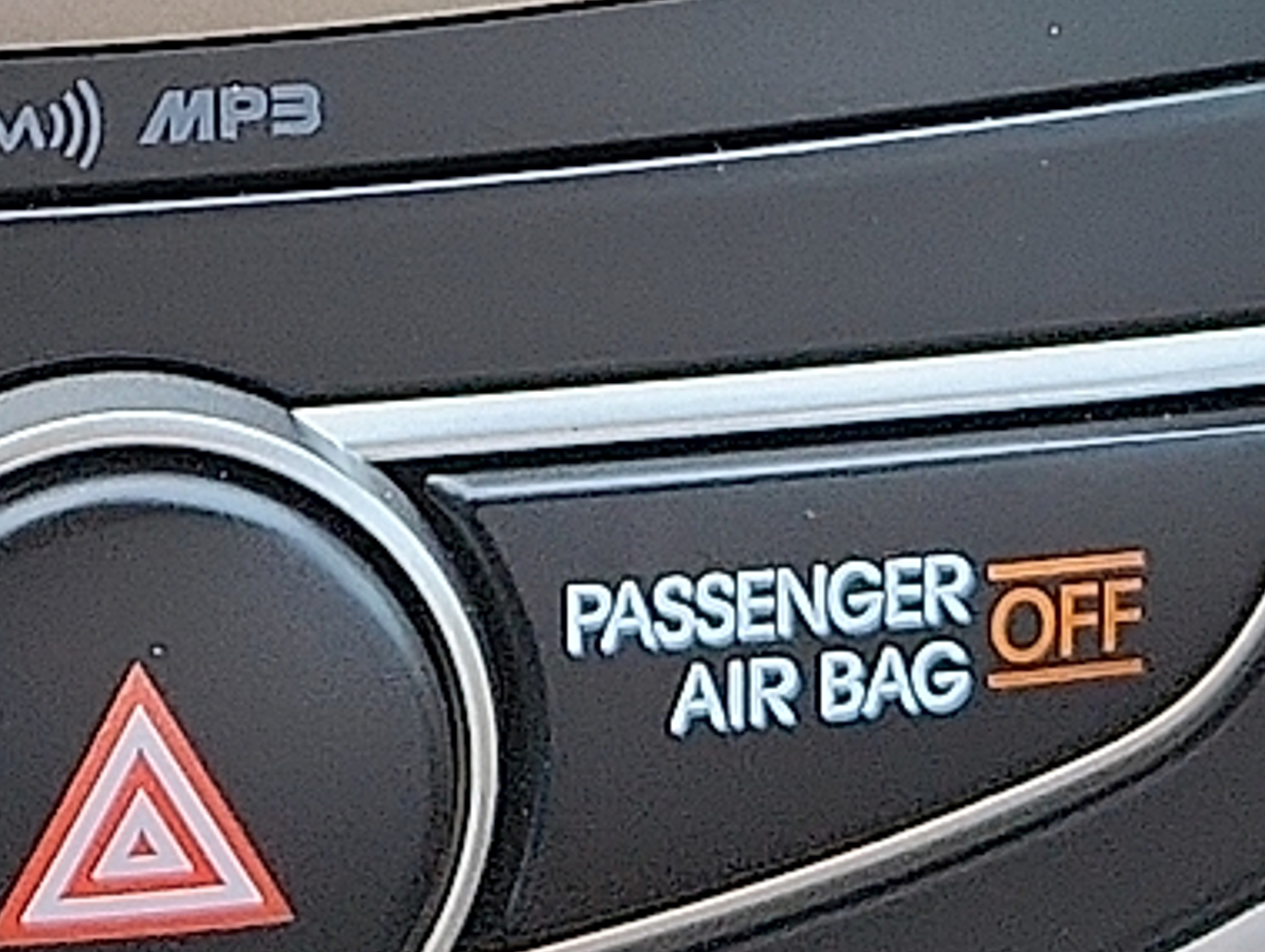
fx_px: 3548
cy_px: -561
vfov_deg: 14.1
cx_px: -117
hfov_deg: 19.4
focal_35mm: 97
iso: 77
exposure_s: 1/59.2
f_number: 1.8
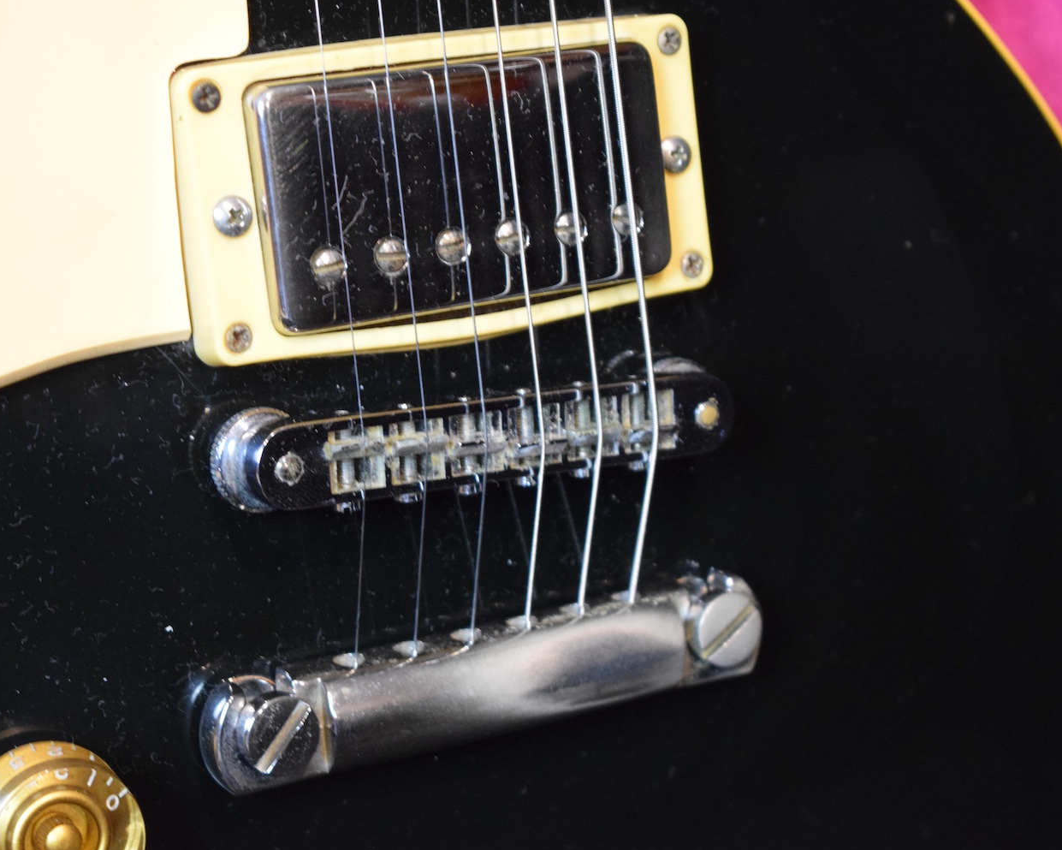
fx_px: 2941
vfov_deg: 16.4
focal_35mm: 94
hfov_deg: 20.5
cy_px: 425
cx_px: 541
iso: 3200
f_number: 5.6
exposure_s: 1/20
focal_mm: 55
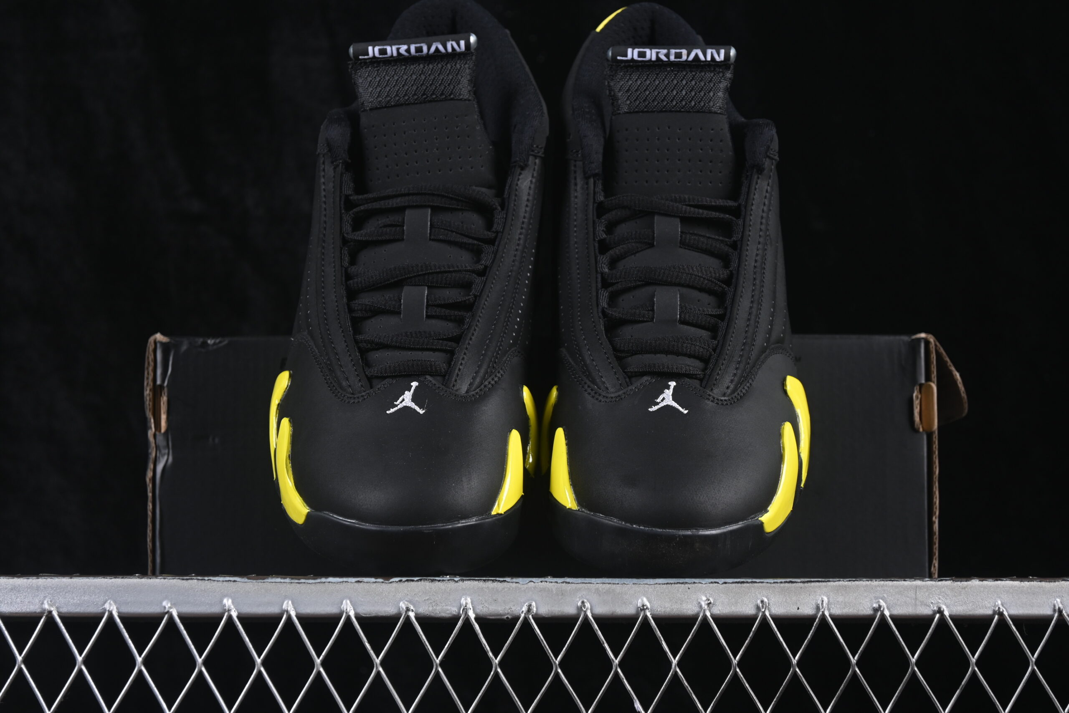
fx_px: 2227
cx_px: 534
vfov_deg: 18.2
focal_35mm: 75
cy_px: 356
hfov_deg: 27.0
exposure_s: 1/60
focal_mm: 50
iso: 160
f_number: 6.3
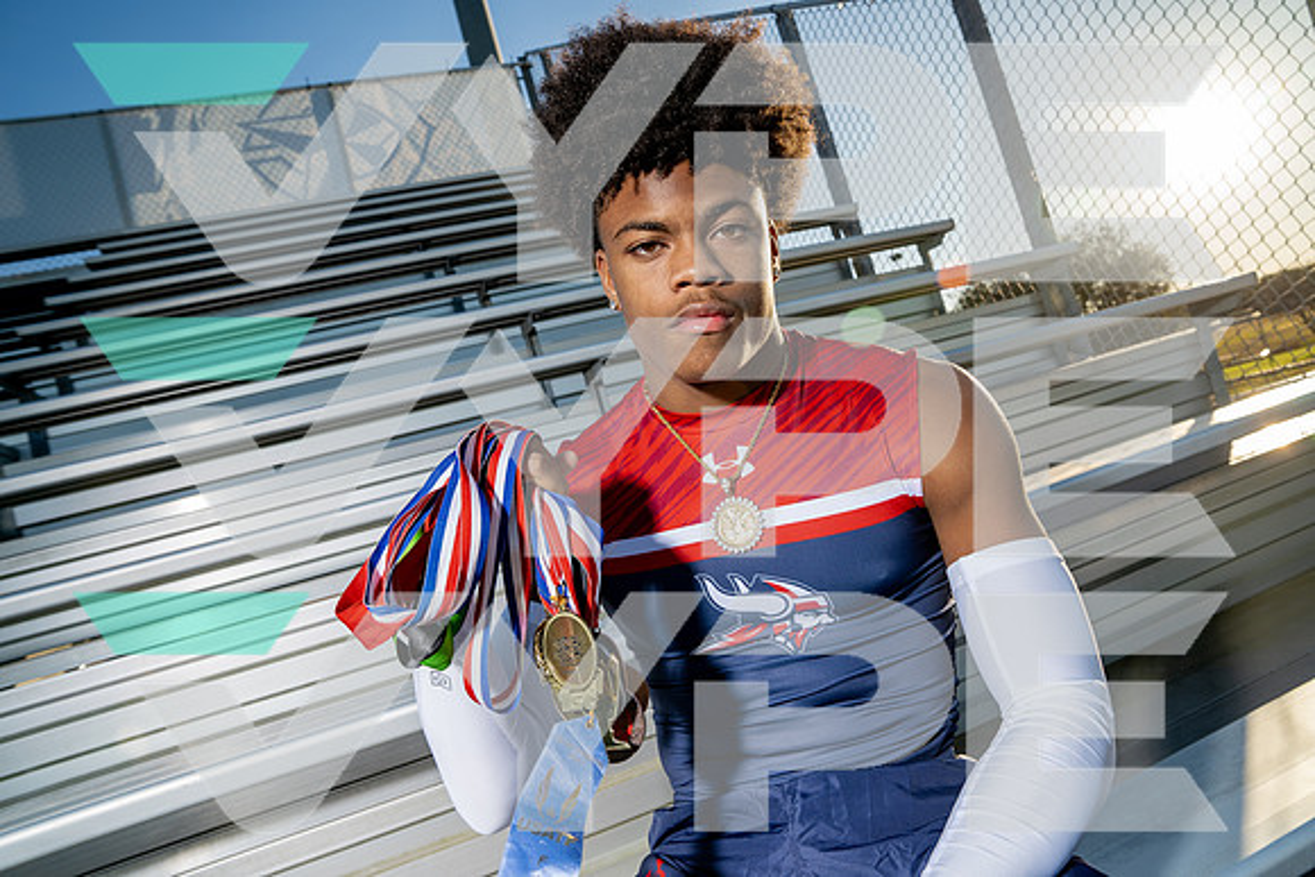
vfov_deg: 53.2
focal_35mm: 24
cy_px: 438
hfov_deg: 73.7
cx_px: 658
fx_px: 877
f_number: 6.3
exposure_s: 1/250
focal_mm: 24
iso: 100
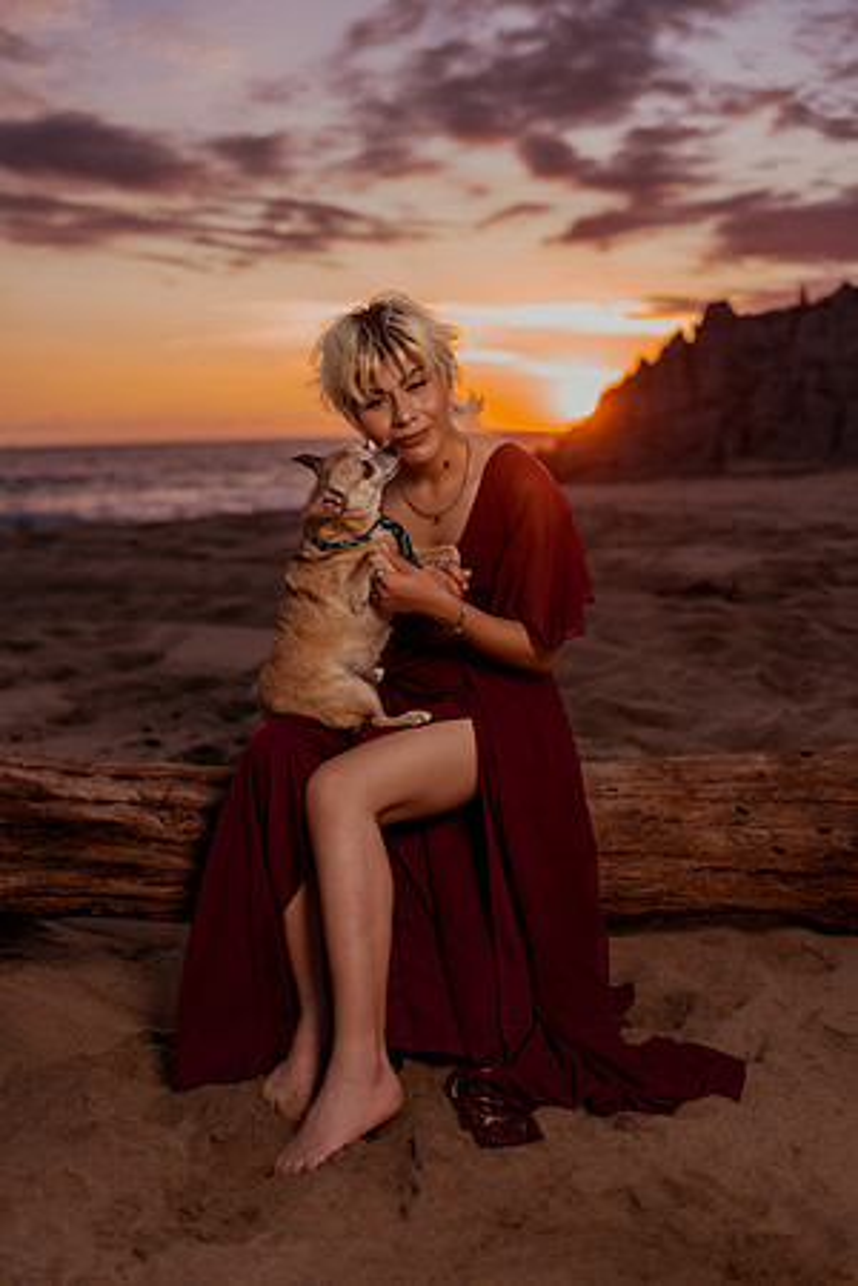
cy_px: 643
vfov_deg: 54.4
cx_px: 429
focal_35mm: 35
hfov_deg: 37.9
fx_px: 1251
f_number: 1.8
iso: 50
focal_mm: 35
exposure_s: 1/500
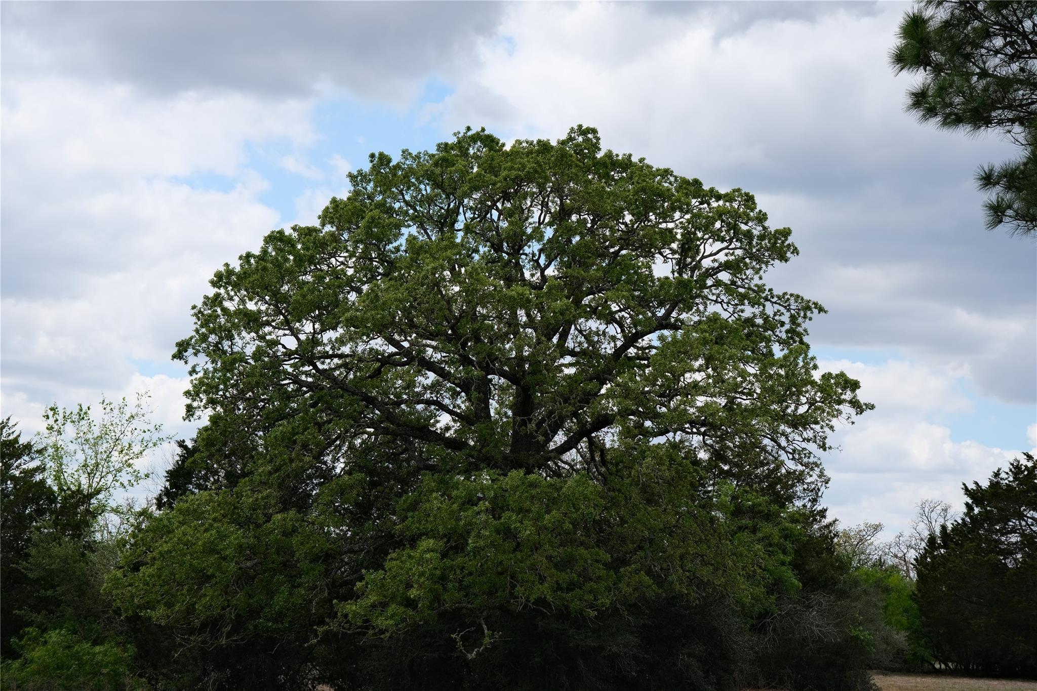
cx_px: 518
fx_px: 1786
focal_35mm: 62
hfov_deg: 32.4
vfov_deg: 21.9
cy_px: 346
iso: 320
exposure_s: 1/850
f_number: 5.6
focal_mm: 41.1
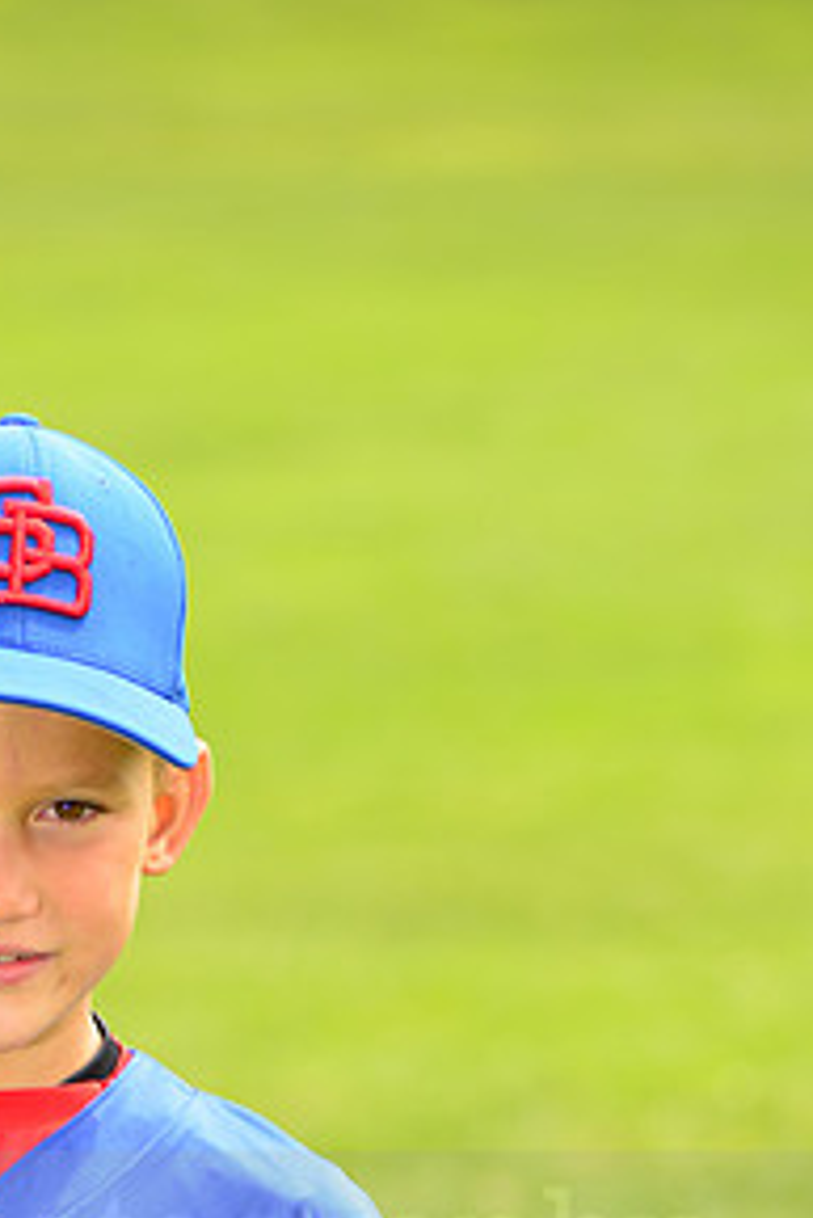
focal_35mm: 271
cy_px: 1210
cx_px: 145
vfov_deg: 7.6
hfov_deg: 5.1
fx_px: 9168
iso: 100
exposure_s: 1/250
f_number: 5
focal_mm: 135
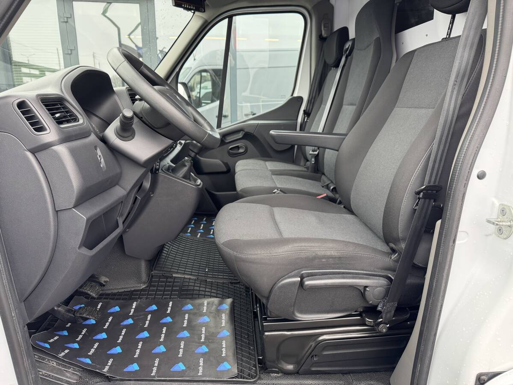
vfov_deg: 56.8
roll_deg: -0.7
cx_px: 256
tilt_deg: -16.0
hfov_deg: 71.6
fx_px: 356
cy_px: 192
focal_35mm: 24
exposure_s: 1/121
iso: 125
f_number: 1.78
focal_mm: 6.76
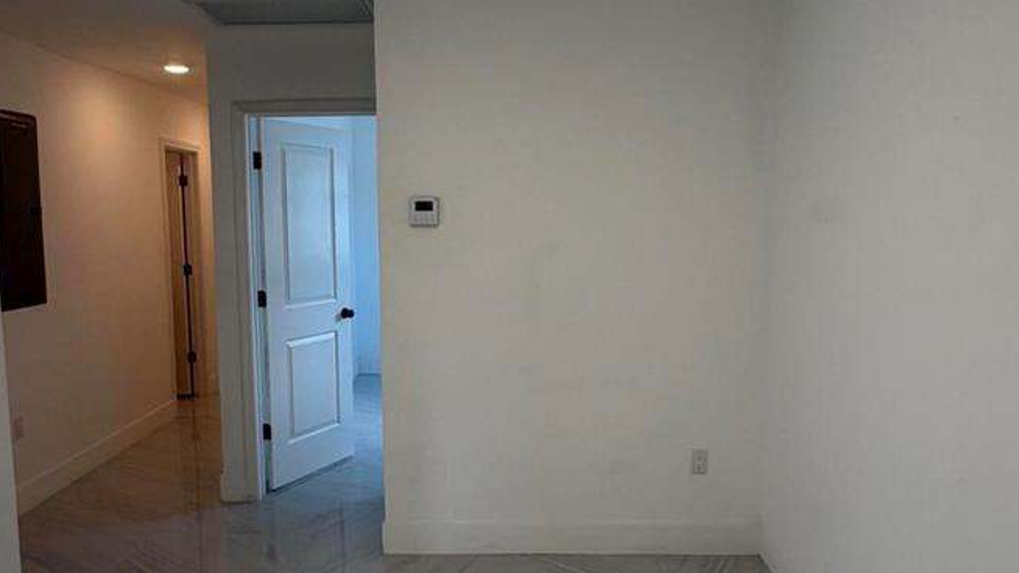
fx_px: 757
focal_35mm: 28
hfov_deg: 67.8
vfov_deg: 41.5
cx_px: 472
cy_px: 301
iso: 64
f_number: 2.2
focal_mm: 2.22
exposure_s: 1/120
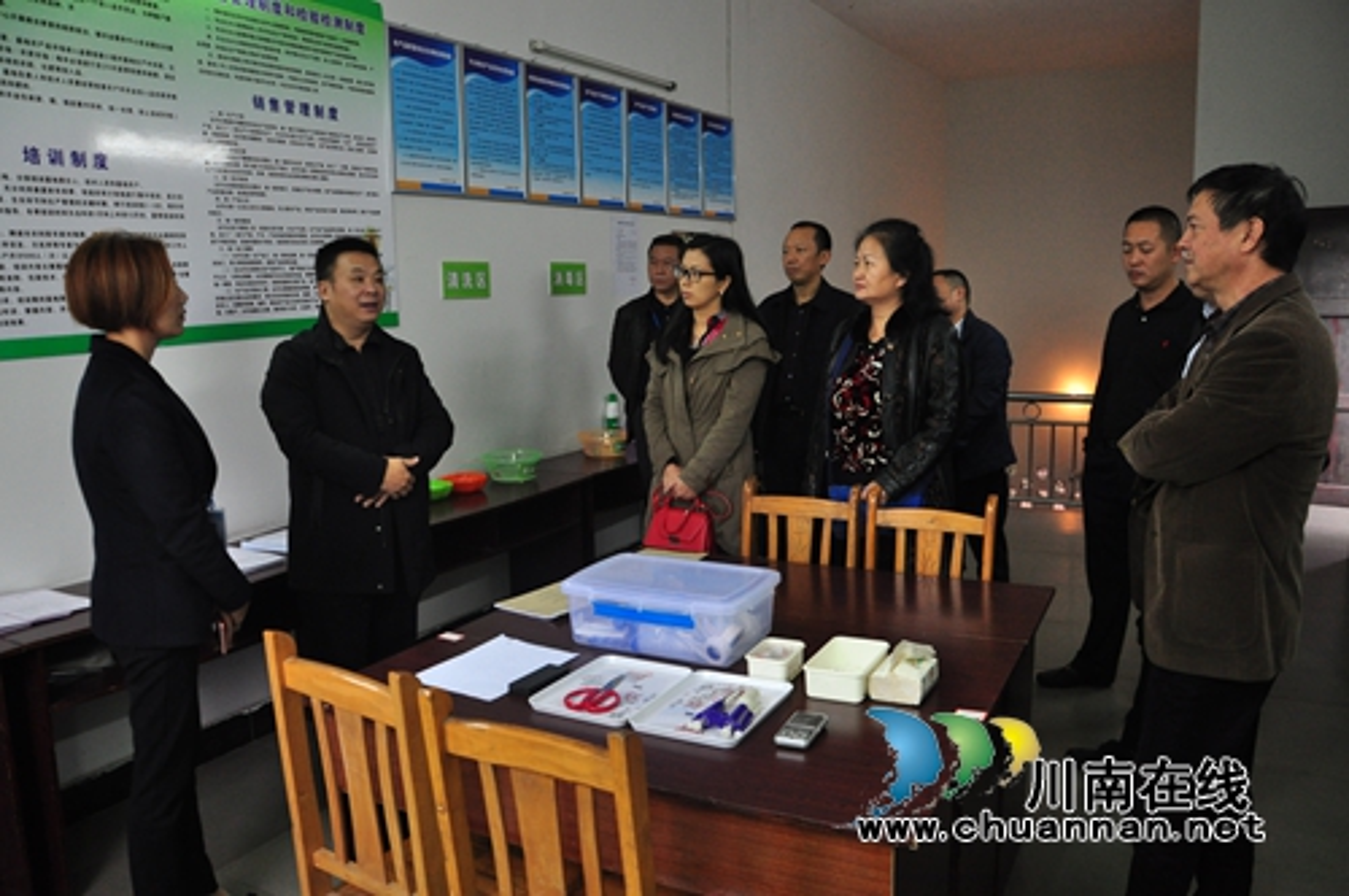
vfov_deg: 47.8
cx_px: 674
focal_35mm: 27
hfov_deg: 67.4
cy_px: 448
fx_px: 1010
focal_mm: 18
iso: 1000
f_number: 3.5
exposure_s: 1/30
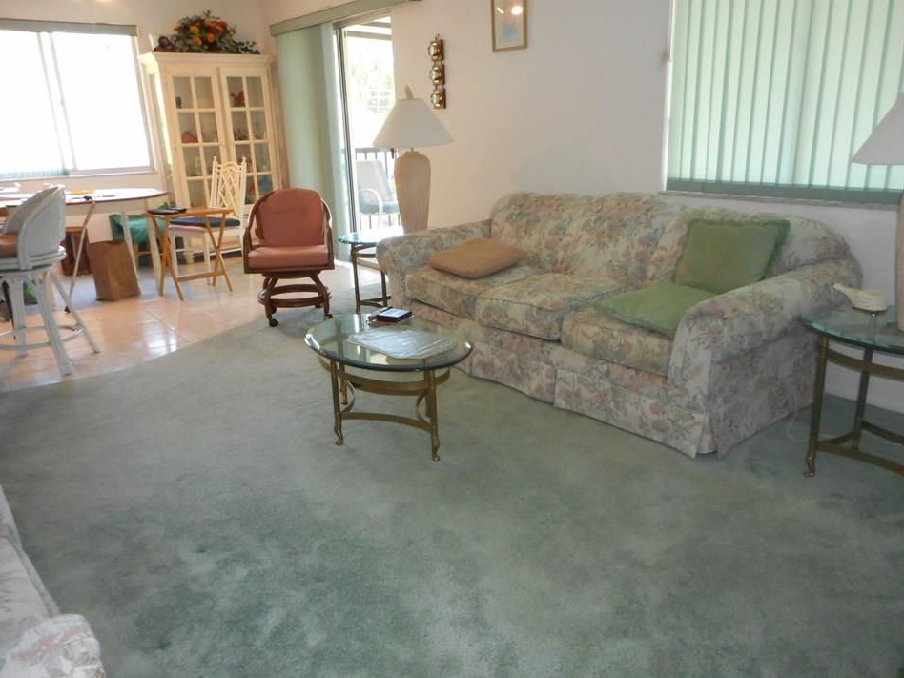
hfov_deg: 65.3
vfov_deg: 51.3
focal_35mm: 27
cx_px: 462
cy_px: 351
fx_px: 705
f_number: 3.7
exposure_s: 1/25
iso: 360
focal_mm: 4.5
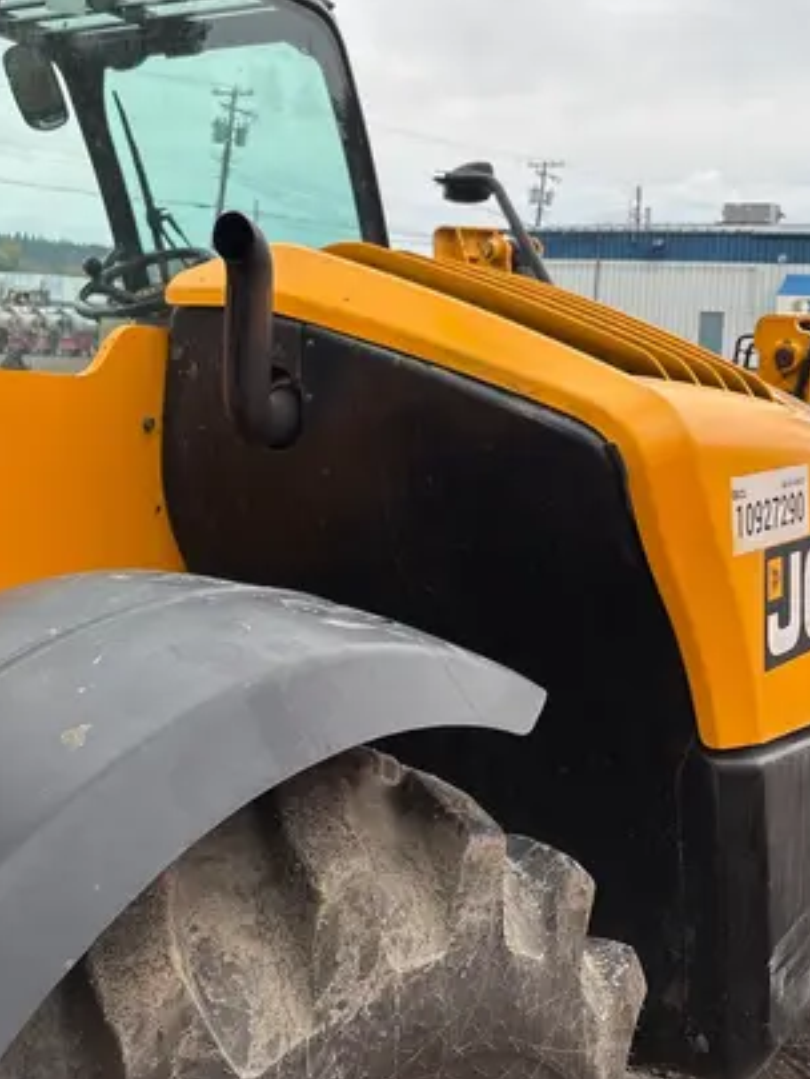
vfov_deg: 40.2
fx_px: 1466
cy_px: 420
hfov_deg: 30.4
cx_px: 208
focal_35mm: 47
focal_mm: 5.96
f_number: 1.6
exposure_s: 1/1092
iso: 50
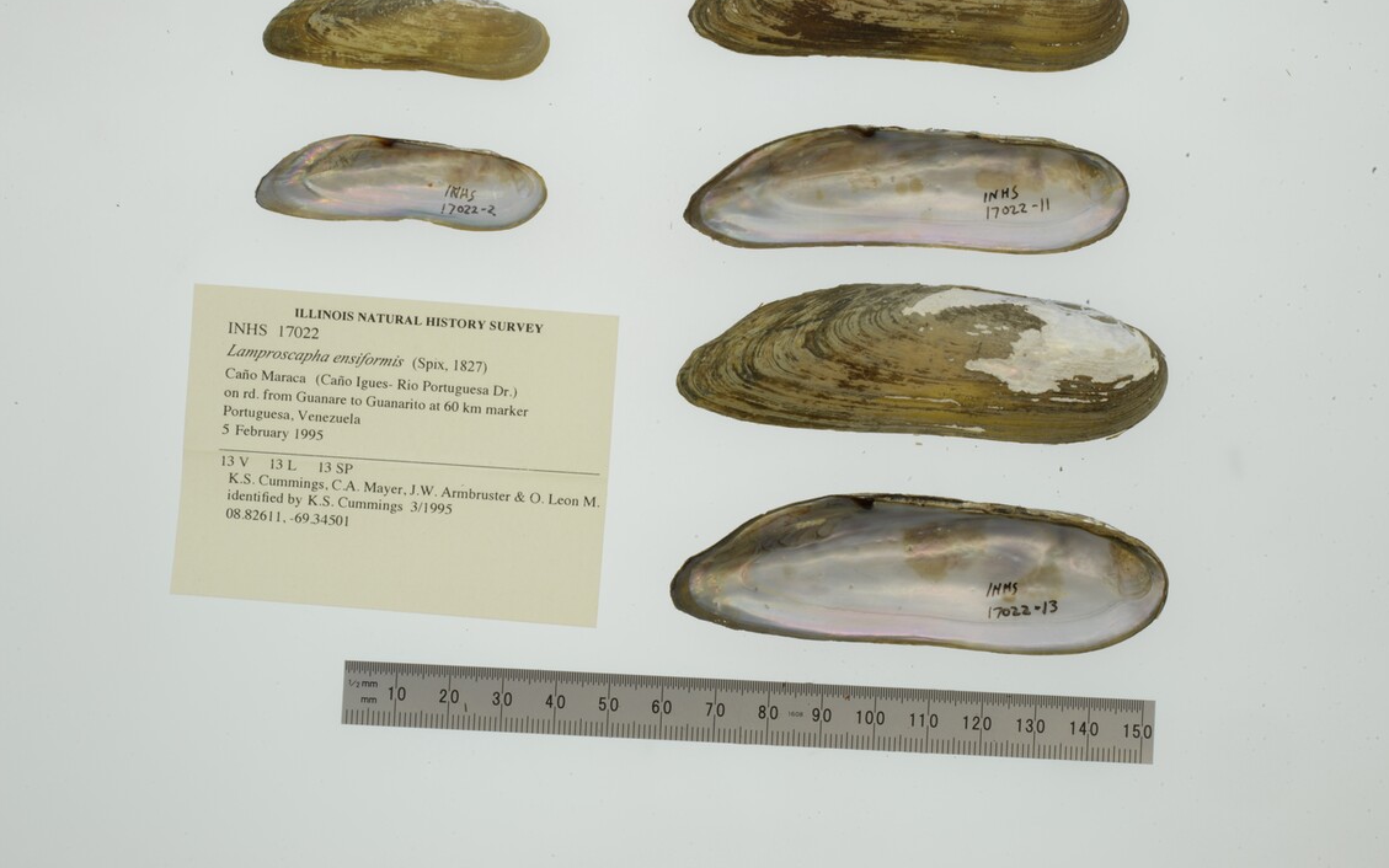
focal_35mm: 65
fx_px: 2461
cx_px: 726
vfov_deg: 20.0
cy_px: 377
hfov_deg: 31.5
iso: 100
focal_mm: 60
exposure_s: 1/13
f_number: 32
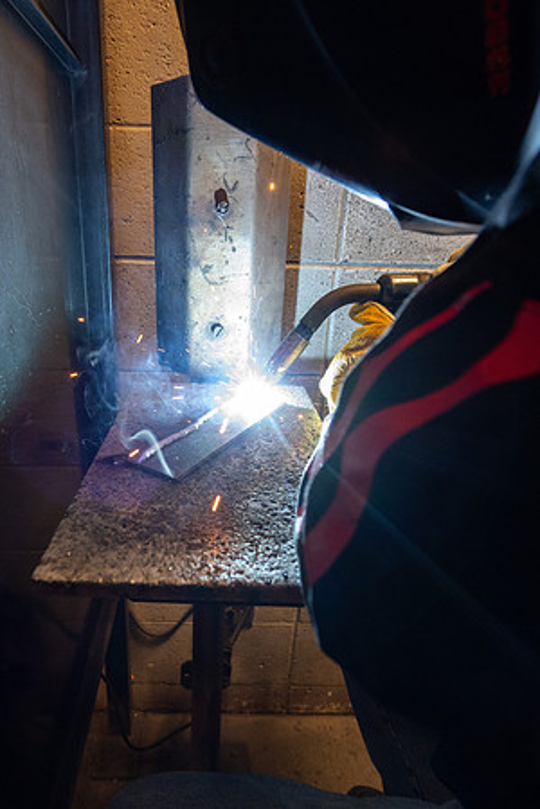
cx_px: 212
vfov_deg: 81.2
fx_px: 472
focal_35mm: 21
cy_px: 404
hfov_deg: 58.9
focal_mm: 14
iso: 2000
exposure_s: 1/200
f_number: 4
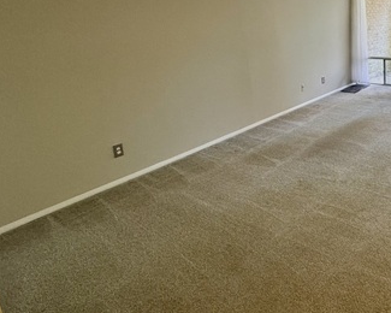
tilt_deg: -12.3
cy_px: 81
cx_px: 339
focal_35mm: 28
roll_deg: +2.5
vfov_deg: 49.6
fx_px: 324
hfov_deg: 55.4
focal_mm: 2.22
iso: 250
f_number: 2.2
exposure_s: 1/120
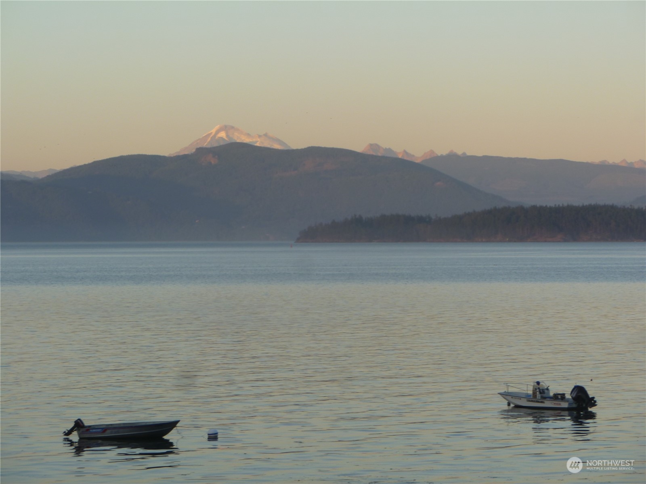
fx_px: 2463
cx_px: 323
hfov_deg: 14.9
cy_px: 242
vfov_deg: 11.2
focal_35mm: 132
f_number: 5
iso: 80
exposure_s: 1/80
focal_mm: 23.6
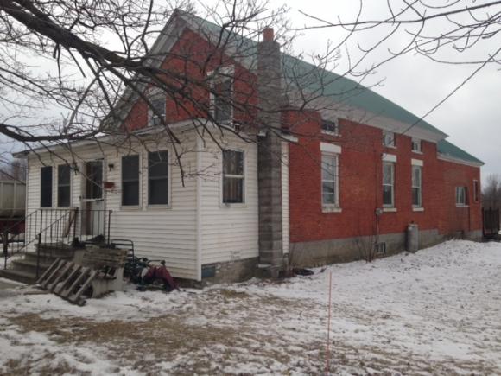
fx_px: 478
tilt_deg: +2.4
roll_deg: +0.2
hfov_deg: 55.4
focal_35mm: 33
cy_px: 188
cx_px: 250
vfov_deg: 42.9
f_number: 2.4
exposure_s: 1/339
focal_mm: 4.12
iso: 50
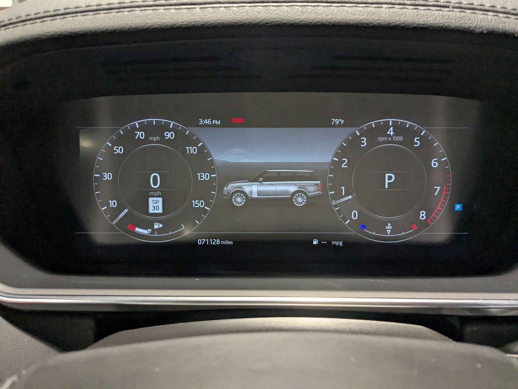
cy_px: 194
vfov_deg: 51.4
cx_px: 259
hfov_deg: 65.3
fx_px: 404
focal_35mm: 27
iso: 629
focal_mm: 4.38
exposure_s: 1/120
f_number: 1.73
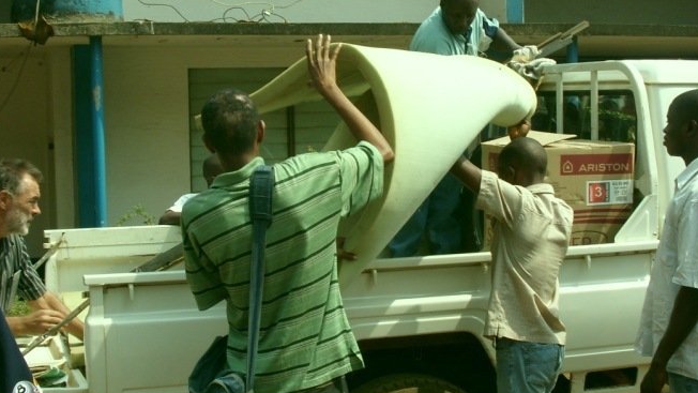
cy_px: 146
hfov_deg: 32.3
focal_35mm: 65
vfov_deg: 18.5
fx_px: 1203
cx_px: 369
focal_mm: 6.3
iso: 50
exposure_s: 1/296
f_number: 4.9
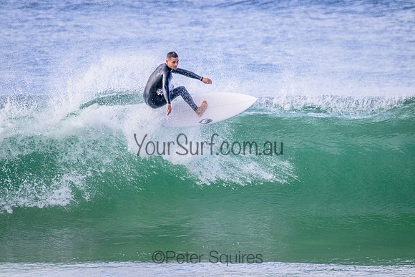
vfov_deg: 1.7
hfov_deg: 2.6
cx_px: 208
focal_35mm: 800
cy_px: 138
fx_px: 9224
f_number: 11
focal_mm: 800
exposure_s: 1/2000
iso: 4000
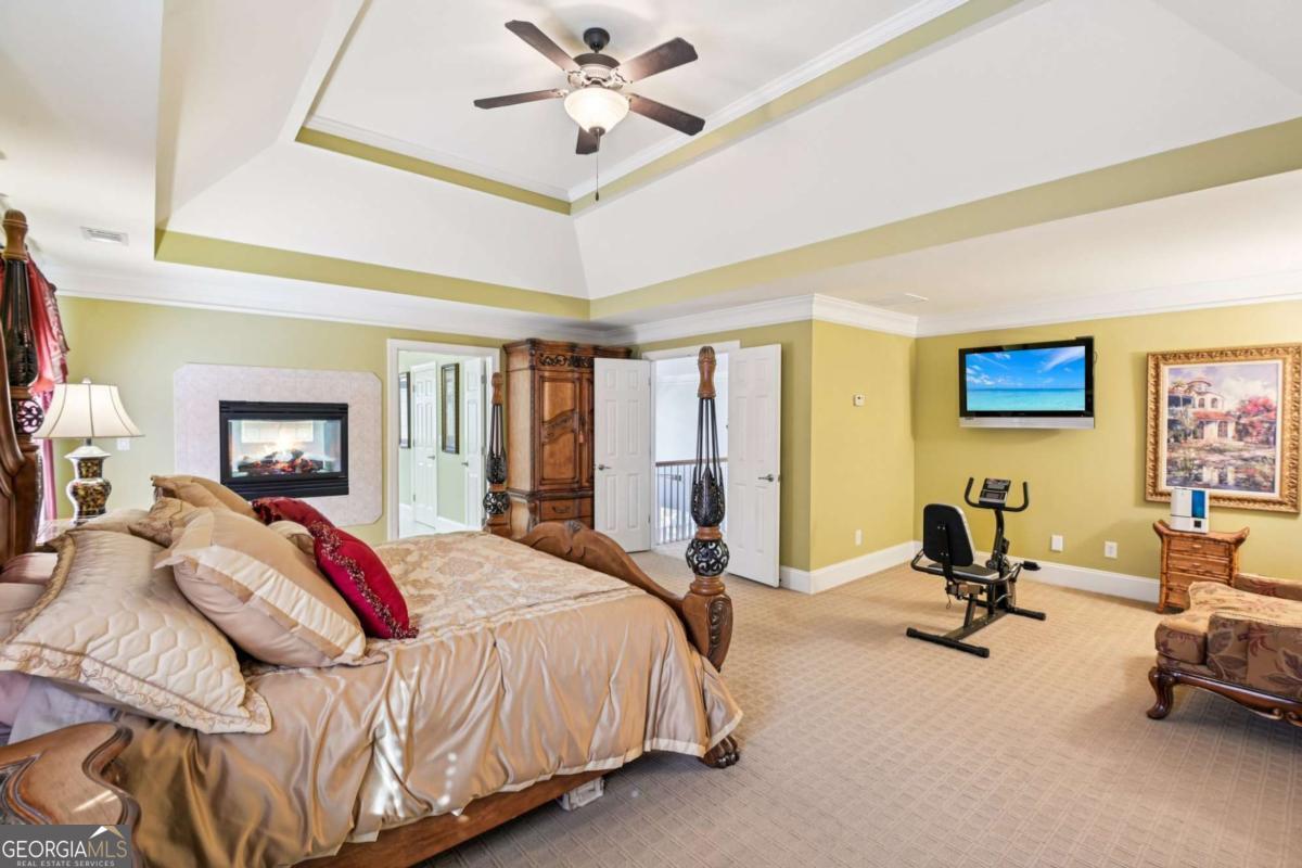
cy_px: 434
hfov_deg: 96.7
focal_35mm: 16
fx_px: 579
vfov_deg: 73.7
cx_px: 651
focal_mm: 16
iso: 400
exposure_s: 1/8
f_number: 8
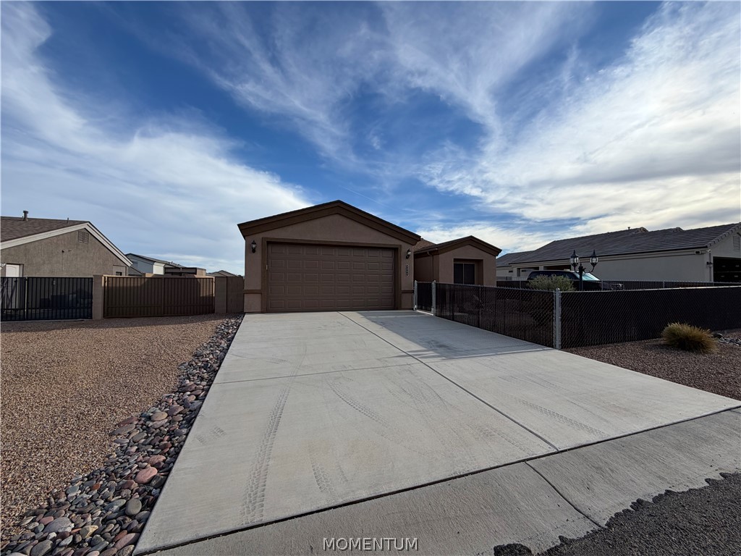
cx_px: 370
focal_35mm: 14
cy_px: 278
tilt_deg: +2.7
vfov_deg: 85.7
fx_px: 300
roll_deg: +1.0
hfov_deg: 102.1
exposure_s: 1/799
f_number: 2.2
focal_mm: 2.22
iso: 20
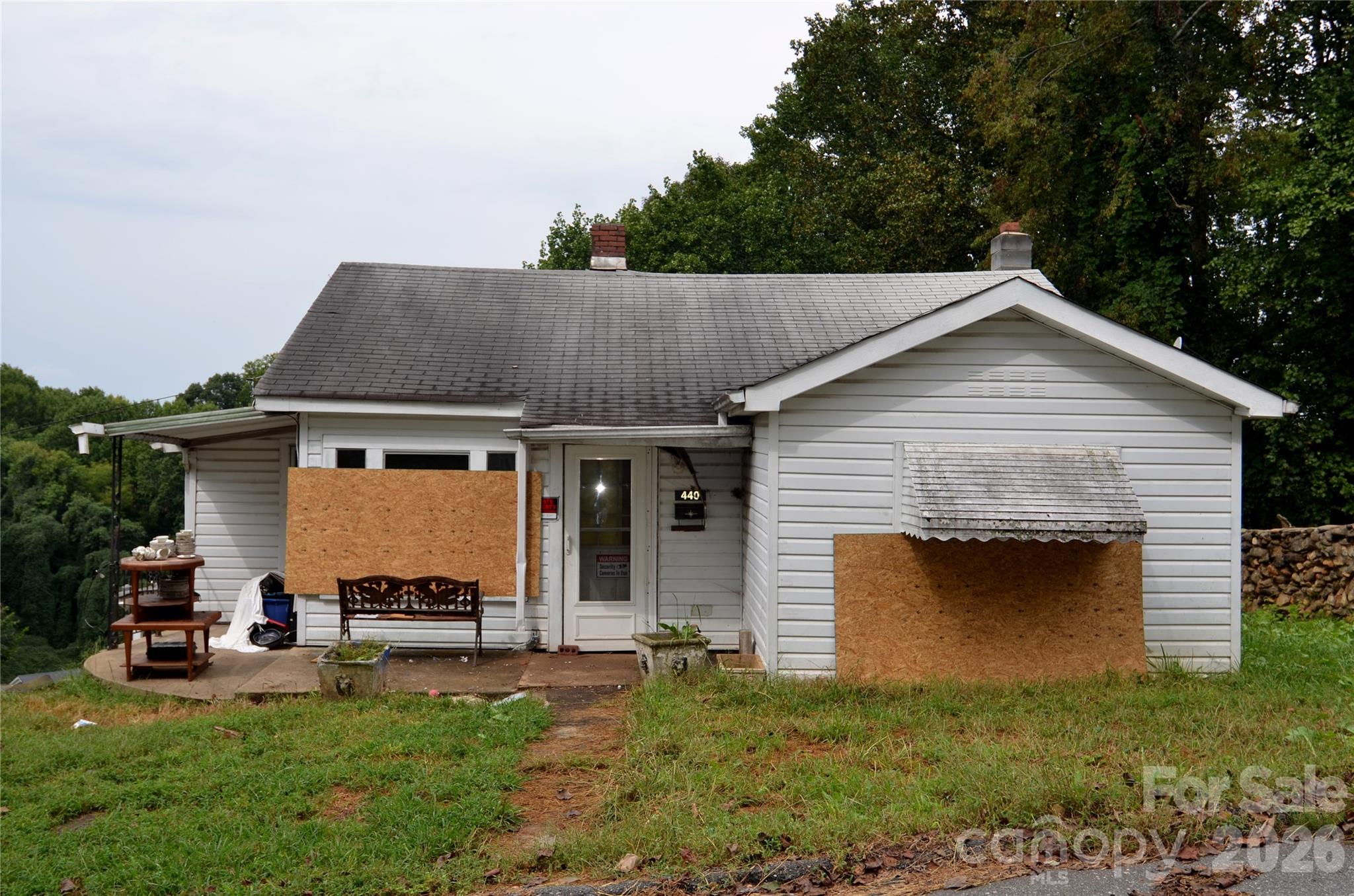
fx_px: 1126
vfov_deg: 43.4
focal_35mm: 30
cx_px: 677
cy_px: 448
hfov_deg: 62.0
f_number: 7.1
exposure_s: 1/250
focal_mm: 20
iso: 100
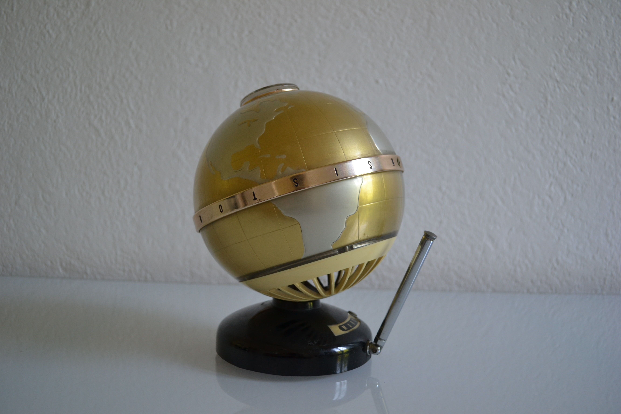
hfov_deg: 61.9
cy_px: 207
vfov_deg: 43.6
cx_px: 310
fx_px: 517
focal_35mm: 30
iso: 400
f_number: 4
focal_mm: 20
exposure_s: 1/60
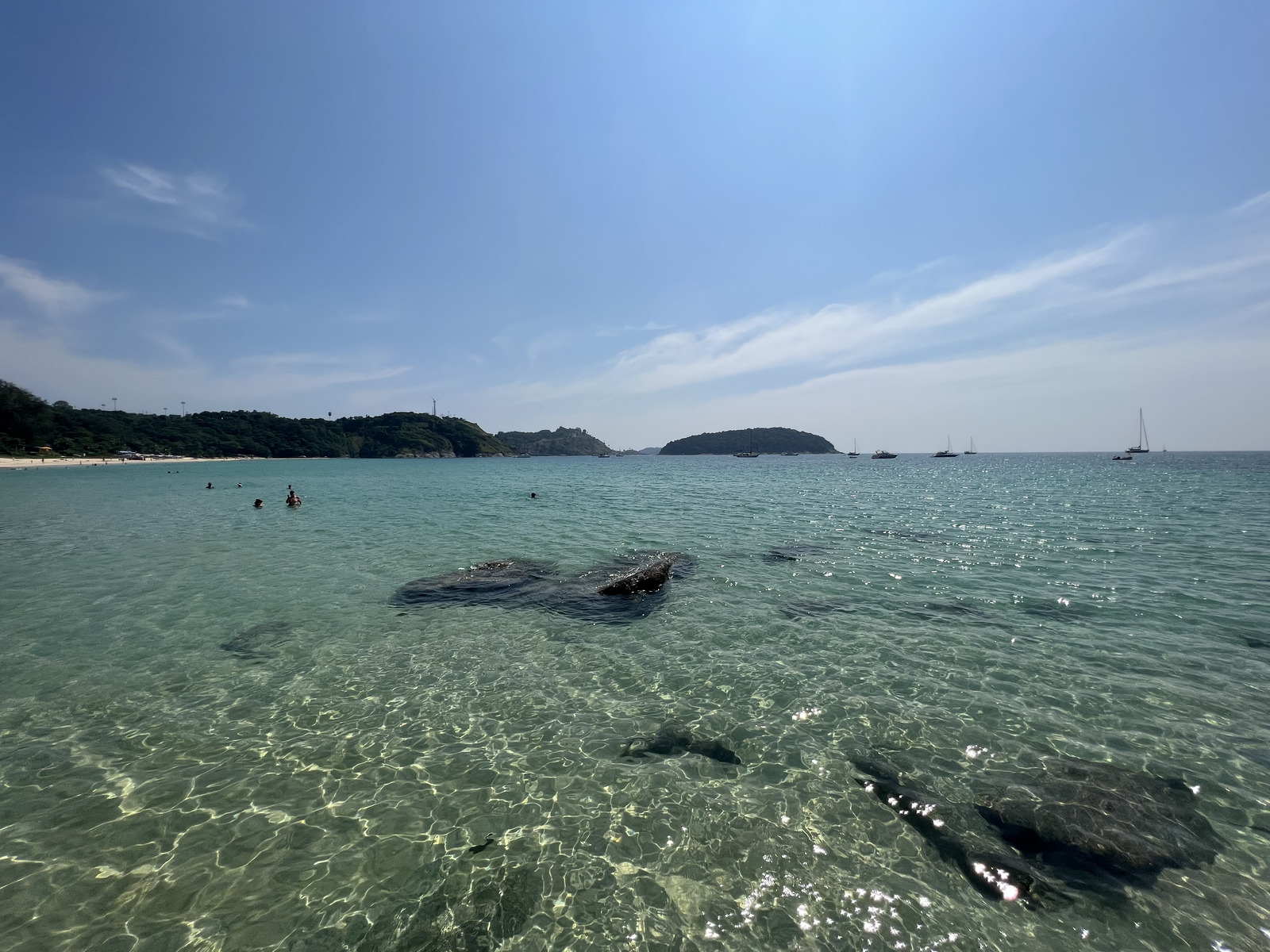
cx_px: 635
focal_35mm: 13
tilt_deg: -2.6
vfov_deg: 89.9
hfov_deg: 106.2
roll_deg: +0.4
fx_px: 477
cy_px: 476
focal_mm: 1.57
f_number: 1.8
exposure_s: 1/5525
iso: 32
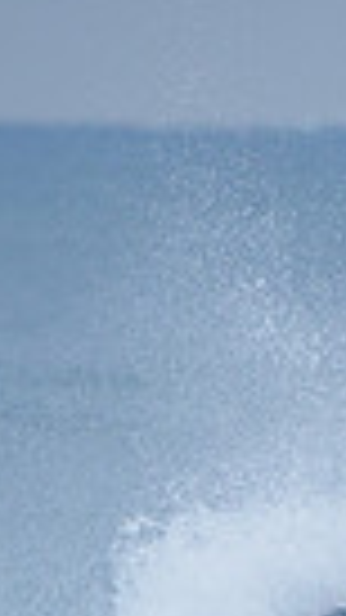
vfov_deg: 1.0
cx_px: 382
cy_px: 767
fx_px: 35611
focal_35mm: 2182
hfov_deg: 0.6
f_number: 5.6
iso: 450
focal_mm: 480
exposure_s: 1/2000
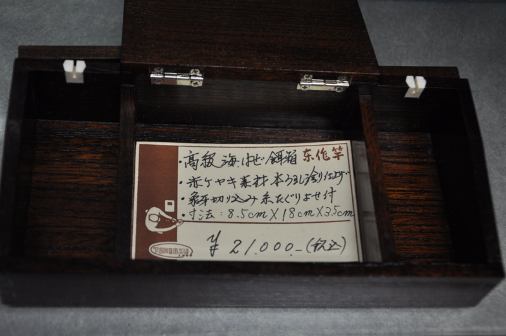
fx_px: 842
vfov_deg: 22.6
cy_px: 168
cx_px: 253
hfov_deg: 33.4
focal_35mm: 60
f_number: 4.5
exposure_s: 1/60
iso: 640
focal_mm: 40
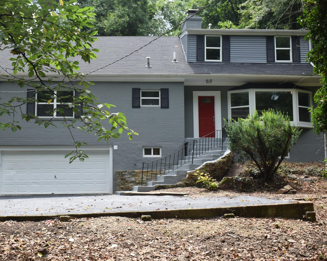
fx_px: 451
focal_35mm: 47
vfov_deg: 32.4
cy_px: 130
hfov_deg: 39.7
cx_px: 133
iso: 220
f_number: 8
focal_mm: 27
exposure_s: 1/250
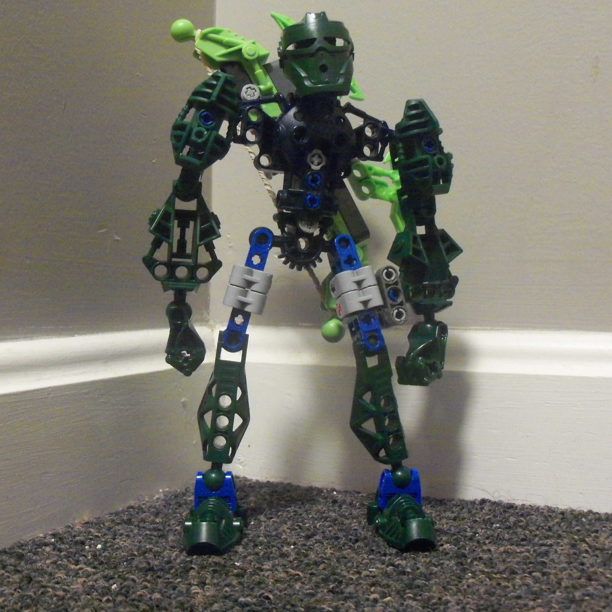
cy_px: 305
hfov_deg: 38.2
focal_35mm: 44
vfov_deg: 38.3
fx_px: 880
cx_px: 256
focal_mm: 6.3
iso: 400
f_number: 3
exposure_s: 1/2
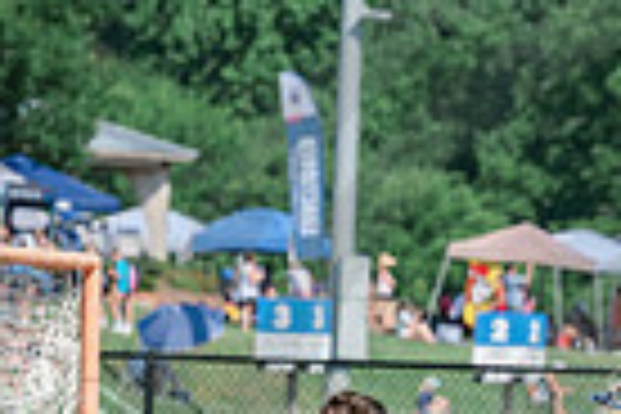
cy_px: 619
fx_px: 11971
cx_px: 891
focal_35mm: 694
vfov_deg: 2.0
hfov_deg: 3.0
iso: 400
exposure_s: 1/2000
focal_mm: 165
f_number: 5.6
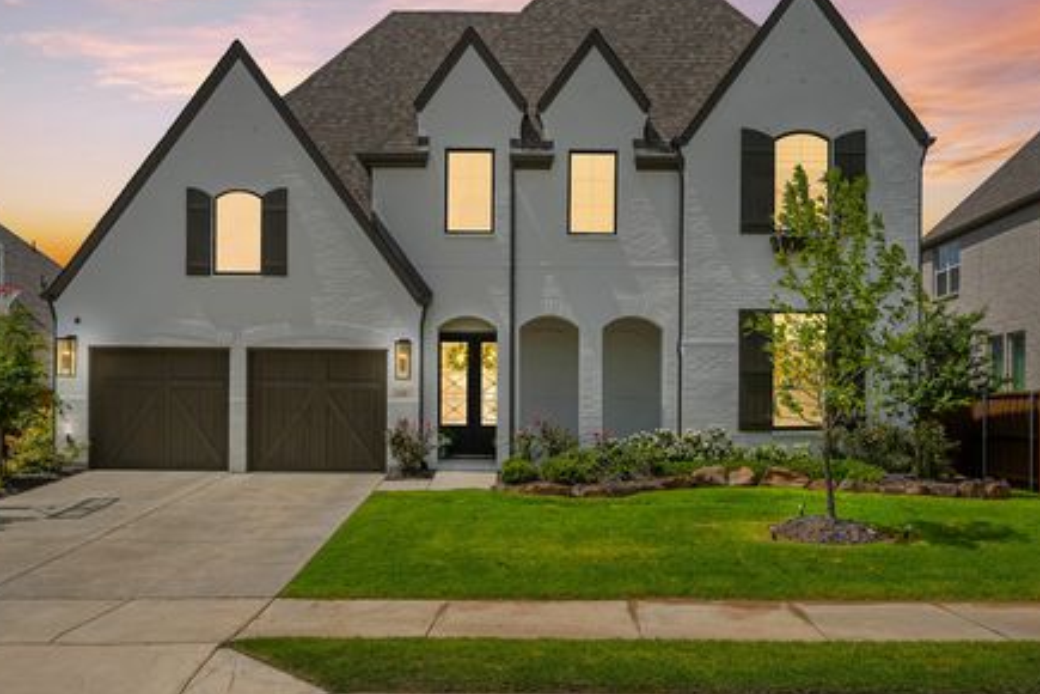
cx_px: 526
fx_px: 895
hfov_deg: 60.3
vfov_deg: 42.3
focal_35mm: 31
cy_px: 329
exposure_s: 1/125
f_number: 9
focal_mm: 18.2
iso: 100
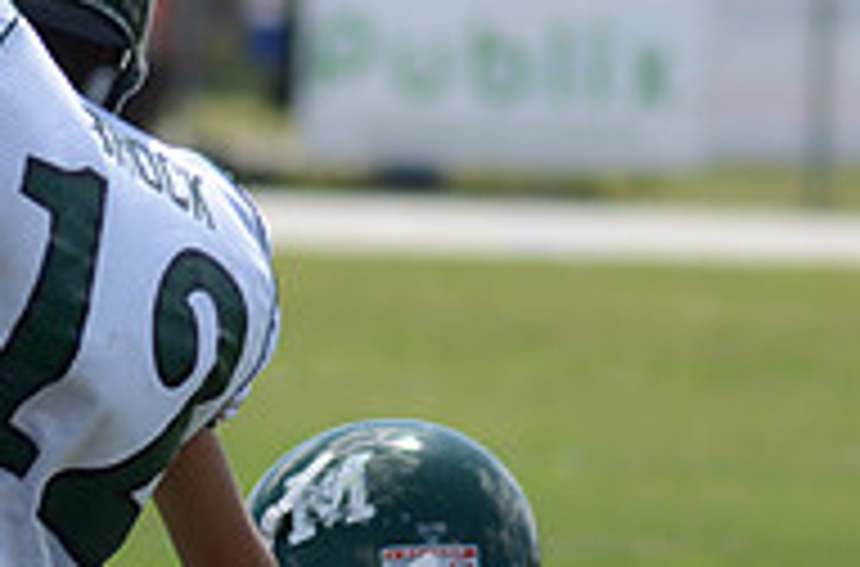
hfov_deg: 2.3
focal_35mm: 912
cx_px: -225
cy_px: 819
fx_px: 21715
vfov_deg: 1.5
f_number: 5.6
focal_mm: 200
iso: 200
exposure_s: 1/800
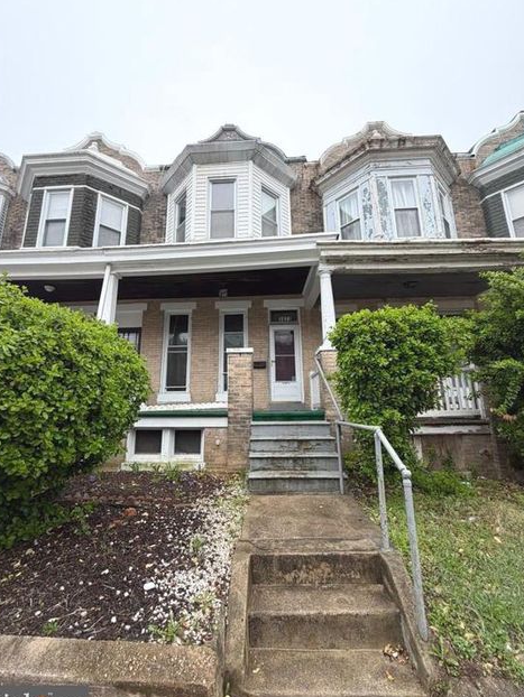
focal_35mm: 15
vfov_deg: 98.1
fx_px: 303
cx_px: 248
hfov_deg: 81.7
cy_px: 351
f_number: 2.2
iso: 40
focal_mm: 2.22
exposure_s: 1/191
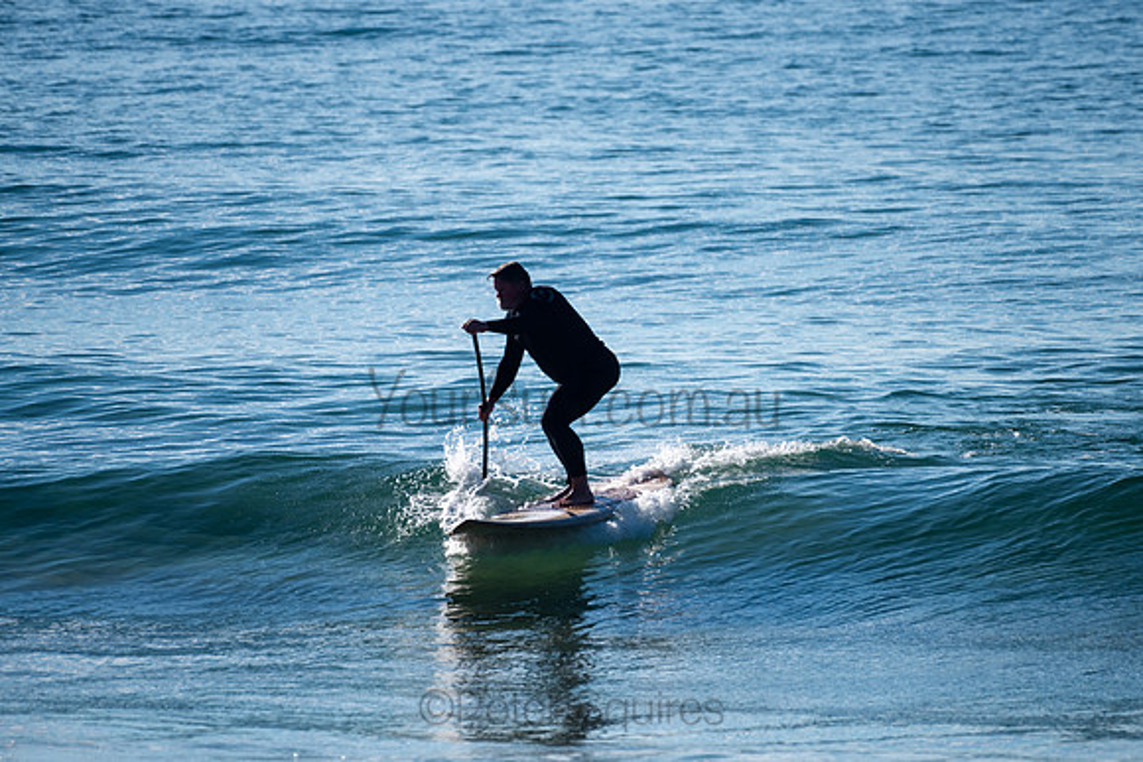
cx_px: 584
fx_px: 19008
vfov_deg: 2.3
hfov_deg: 3.4
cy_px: 372
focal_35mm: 599
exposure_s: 1/1000
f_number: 5.6
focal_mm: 500
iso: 72
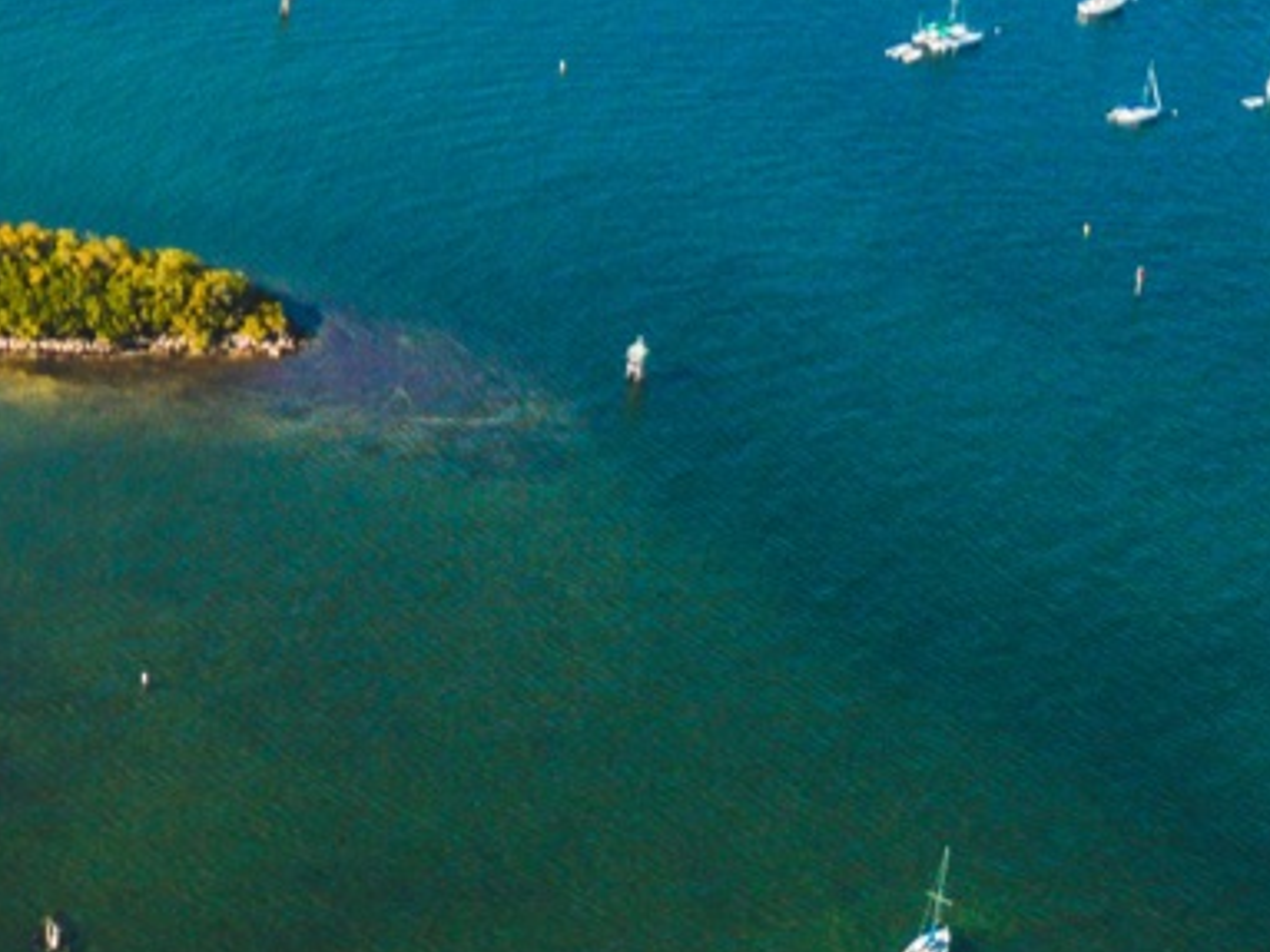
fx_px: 3484
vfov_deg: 14.4
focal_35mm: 95
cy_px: -506
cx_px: -686
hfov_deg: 18.2
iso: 100
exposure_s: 1/115
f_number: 2.2
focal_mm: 4.7
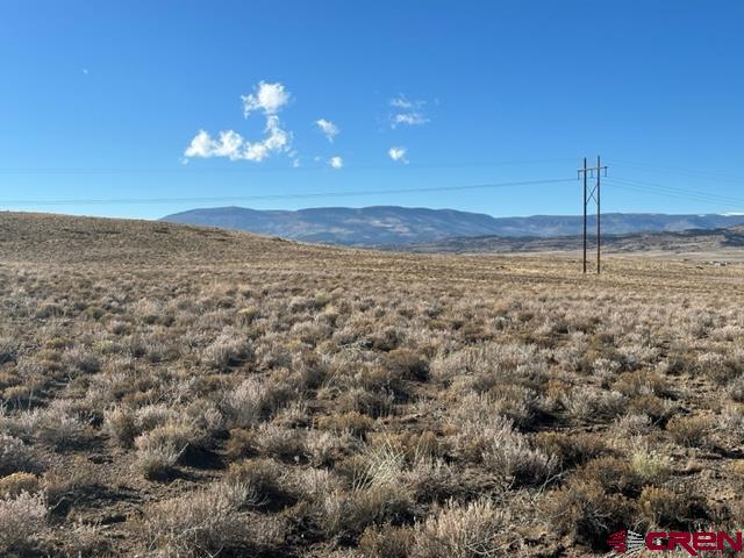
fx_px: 1032
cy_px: 279
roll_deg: -0.2
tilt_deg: +1.8
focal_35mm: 48
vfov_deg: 30.3
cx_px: 372
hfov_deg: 39.7
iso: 64
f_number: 1.78
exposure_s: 1/4785
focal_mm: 6.86
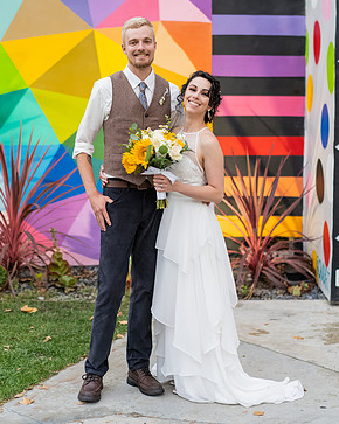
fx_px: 803
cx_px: 166
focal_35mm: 64
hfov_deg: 23.8
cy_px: 173
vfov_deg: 29.5
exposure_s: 1/200
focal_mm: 55
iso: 500
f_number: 2.2
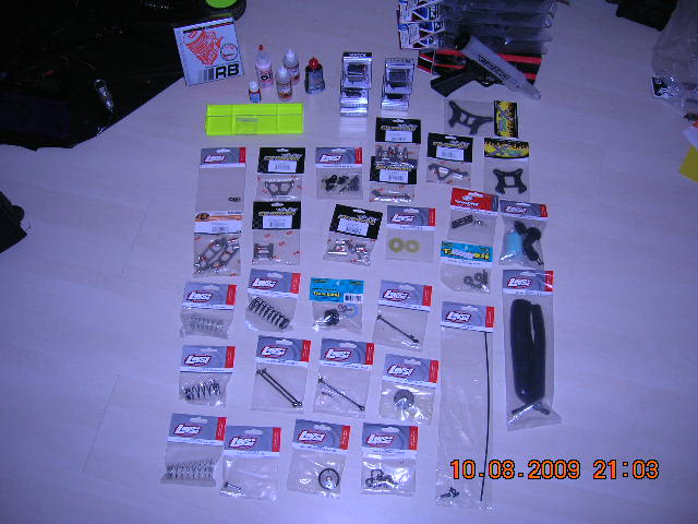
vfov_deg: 41.8
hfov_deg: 54.0
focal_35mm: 34
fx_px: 686
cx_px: 349
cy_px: 262
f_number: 2.9
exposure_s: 1/60.1
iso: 50
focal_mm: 5.7
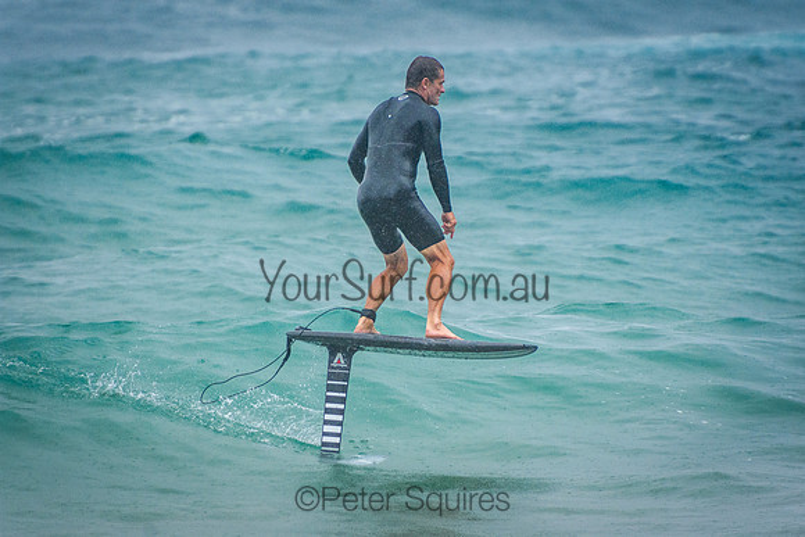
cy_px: 268
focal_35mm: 600
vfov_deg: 2.3
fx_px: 13419
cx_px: 402
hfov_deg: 3.4
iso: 800
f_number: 5.6
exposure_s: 1/2000
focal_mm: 400
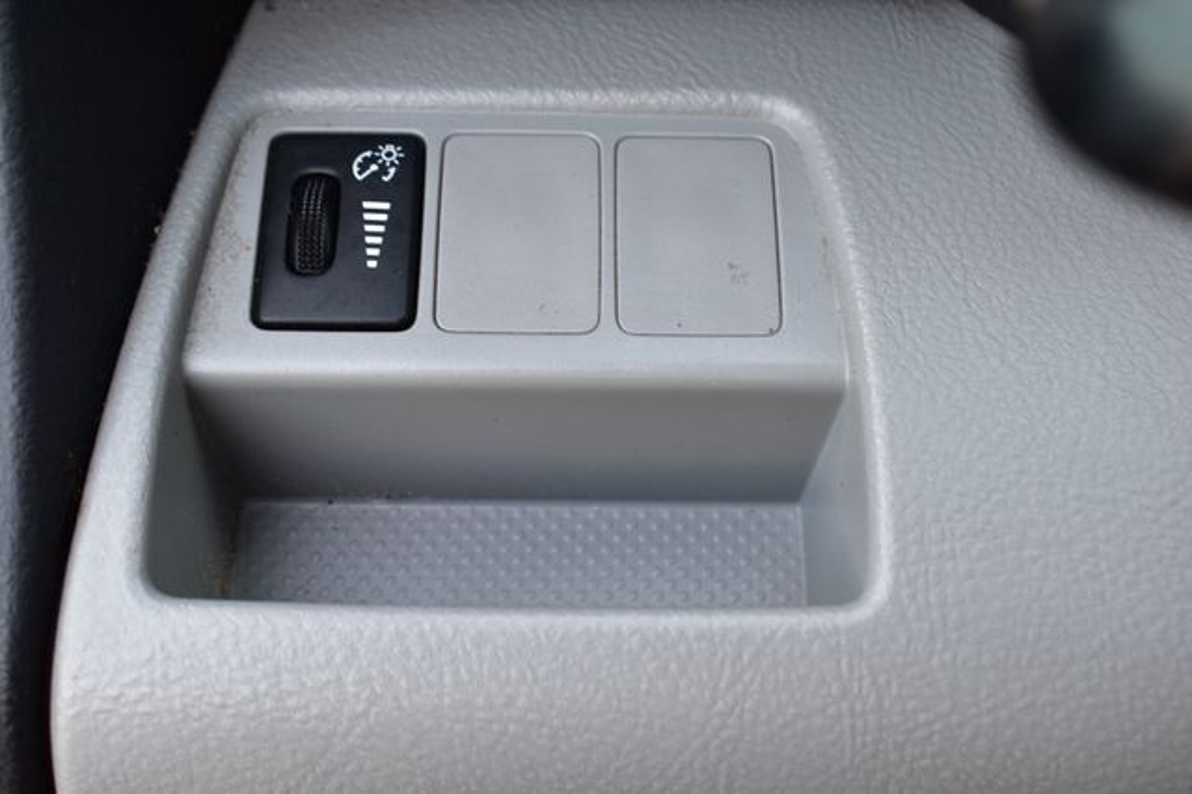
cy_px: 397
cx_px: 596
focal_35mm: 48
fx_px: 1588
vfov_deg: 28.0
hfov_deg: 41.1
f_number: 7.1
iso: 400
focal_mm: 32
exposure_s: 1/30
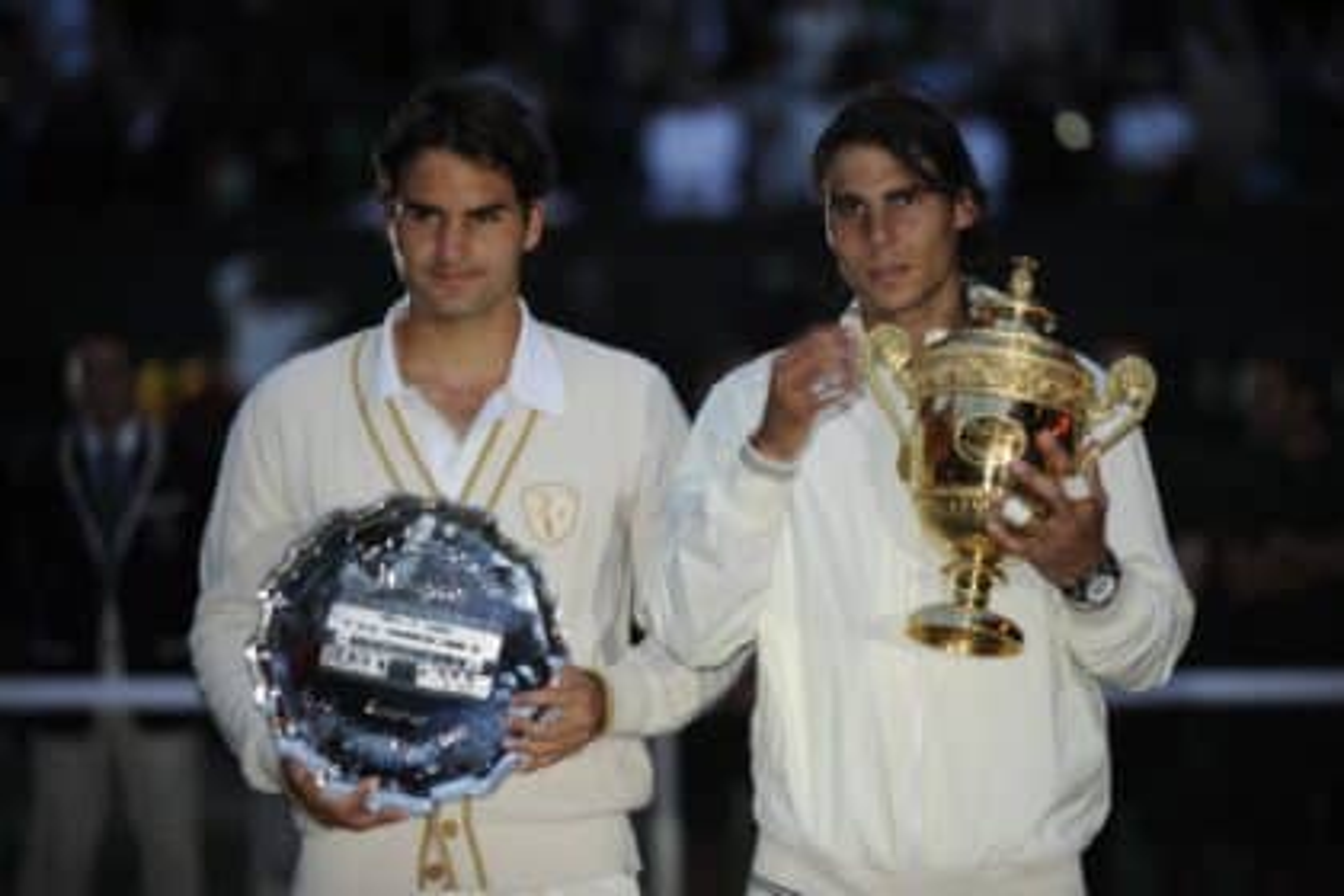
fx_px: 6346
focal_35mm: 170
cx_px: 672
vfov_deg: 8.1
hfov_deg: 12.1
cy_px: 448
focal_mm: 170
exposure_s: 1/60
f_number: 2.8
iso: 800
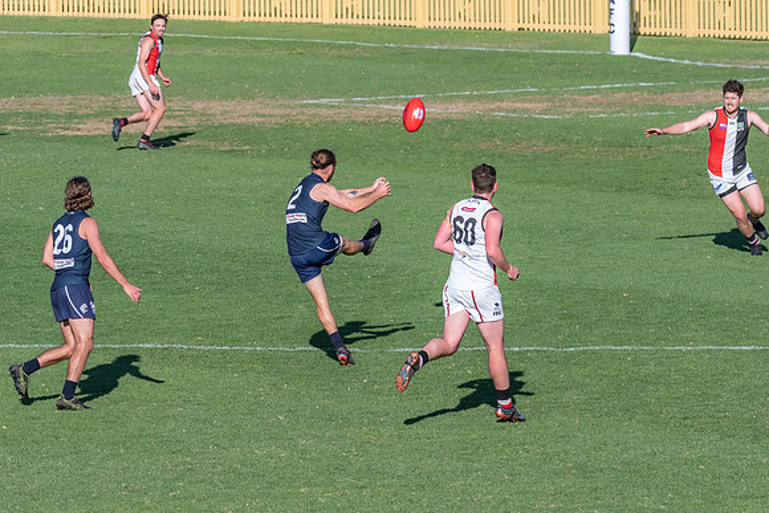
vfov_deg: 3.5
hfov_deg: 5.3
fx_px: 8291
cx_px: 360
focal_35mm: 388
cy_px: 274
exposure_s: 1/1600
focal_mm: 240
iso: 800
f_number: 10
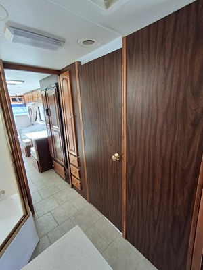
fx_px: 125
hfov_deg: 78.1
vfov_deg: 94.5
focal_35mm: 16
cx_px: 102
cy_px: 135
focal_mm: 1.64
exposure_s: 1/60
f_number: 2.2
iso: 40
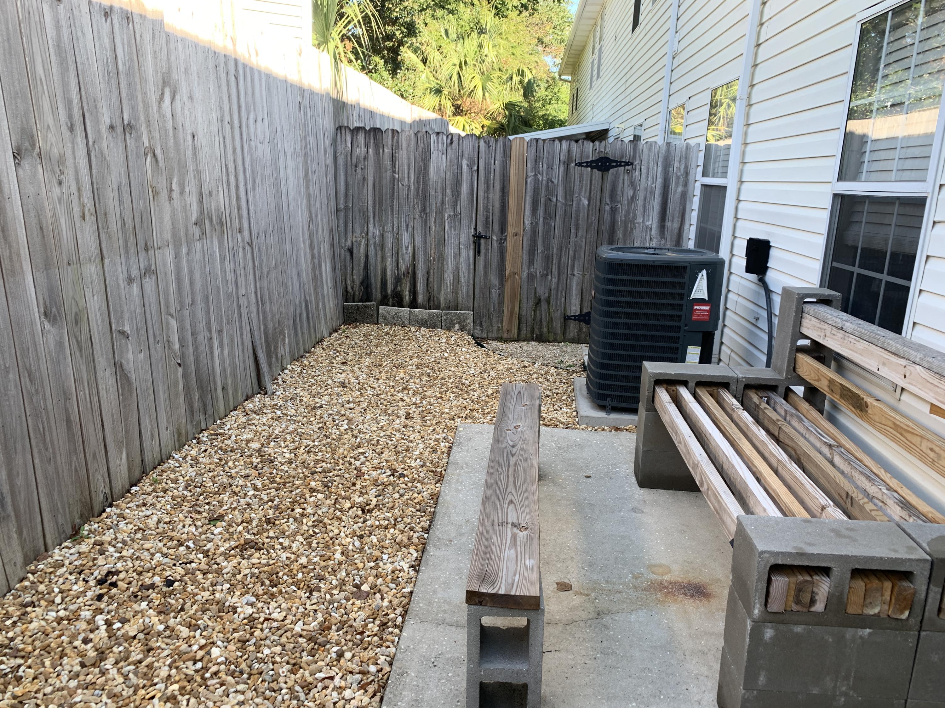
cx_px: 472
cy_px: 354
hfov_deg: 67.3
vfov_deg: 53.1
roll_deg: -3.0
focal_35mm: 26
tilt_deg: -14.0
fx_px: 710
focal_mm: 4.25
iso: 25
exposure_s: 1/133
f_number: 1.8
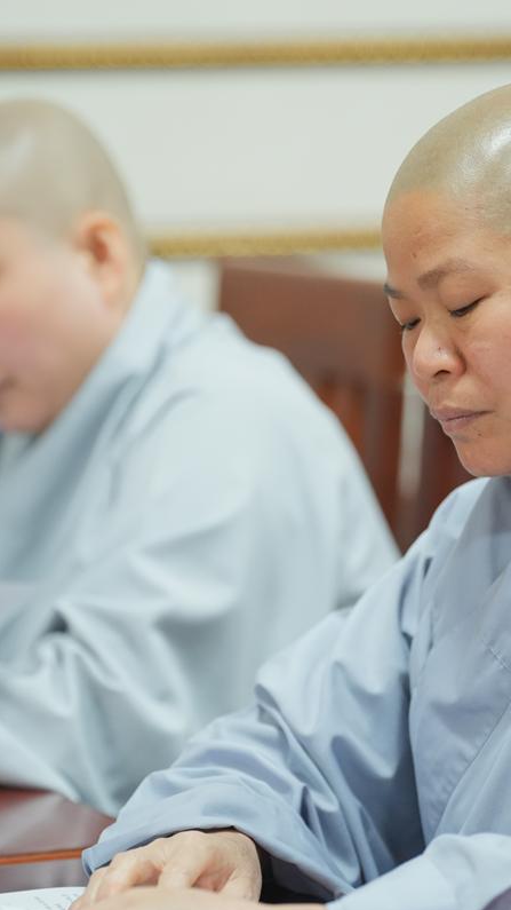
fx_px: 4916
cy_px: 457
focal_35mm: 204
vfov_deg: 10.6
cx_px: 264
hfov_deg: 6.0
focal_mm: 129
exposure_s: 1/125
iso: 3200
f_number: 2.8
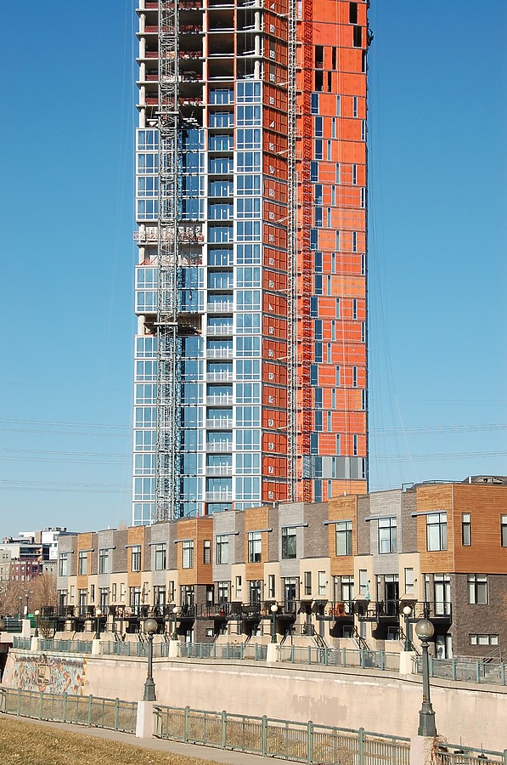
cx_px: 254
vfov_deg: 26.0
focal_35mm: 78
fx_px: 1653
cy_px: 382
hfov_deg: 17.4
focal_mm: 52
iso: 200
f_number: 11
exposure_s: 1/320
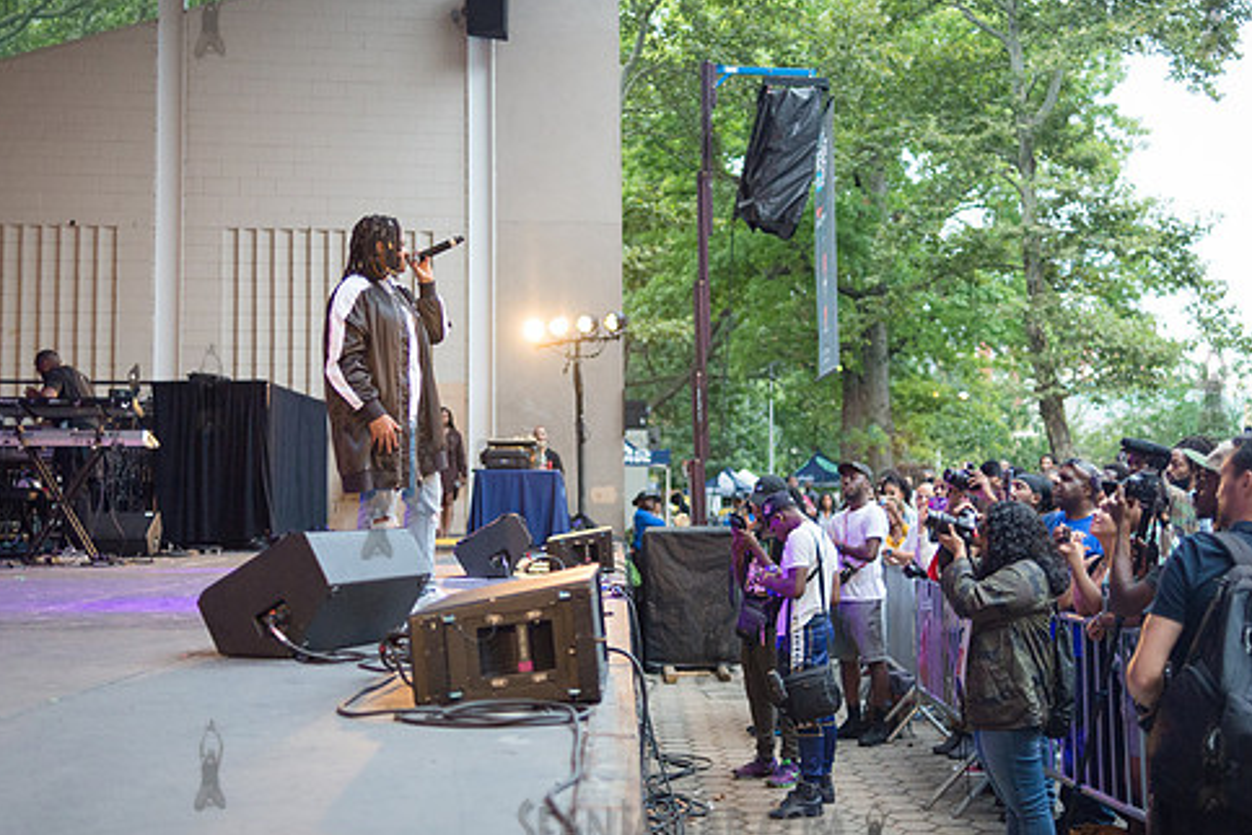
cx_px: 710
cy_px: 388
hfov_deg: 46.3
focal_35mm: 42
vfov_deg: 31.9
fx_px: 1461
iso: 2500
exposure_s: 1/800
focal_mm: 35
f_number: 2
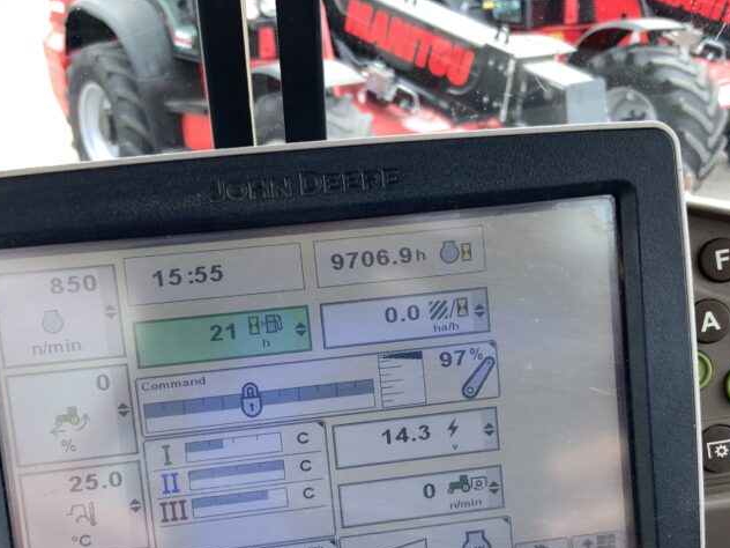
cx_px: 340
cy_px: 424
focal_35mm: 47
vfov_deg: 30.3
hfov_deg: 40.4
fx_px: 991
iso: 20
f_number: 1.8
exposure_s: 1/100
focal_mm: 3
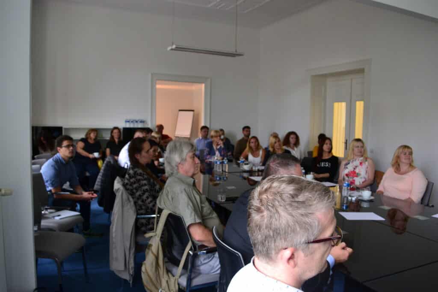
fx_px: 329
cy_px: 146
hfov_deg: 67.4
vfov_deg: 47.9
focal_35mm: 27
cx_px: 219
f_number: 5
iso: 800
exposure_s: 1/15
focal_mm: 18
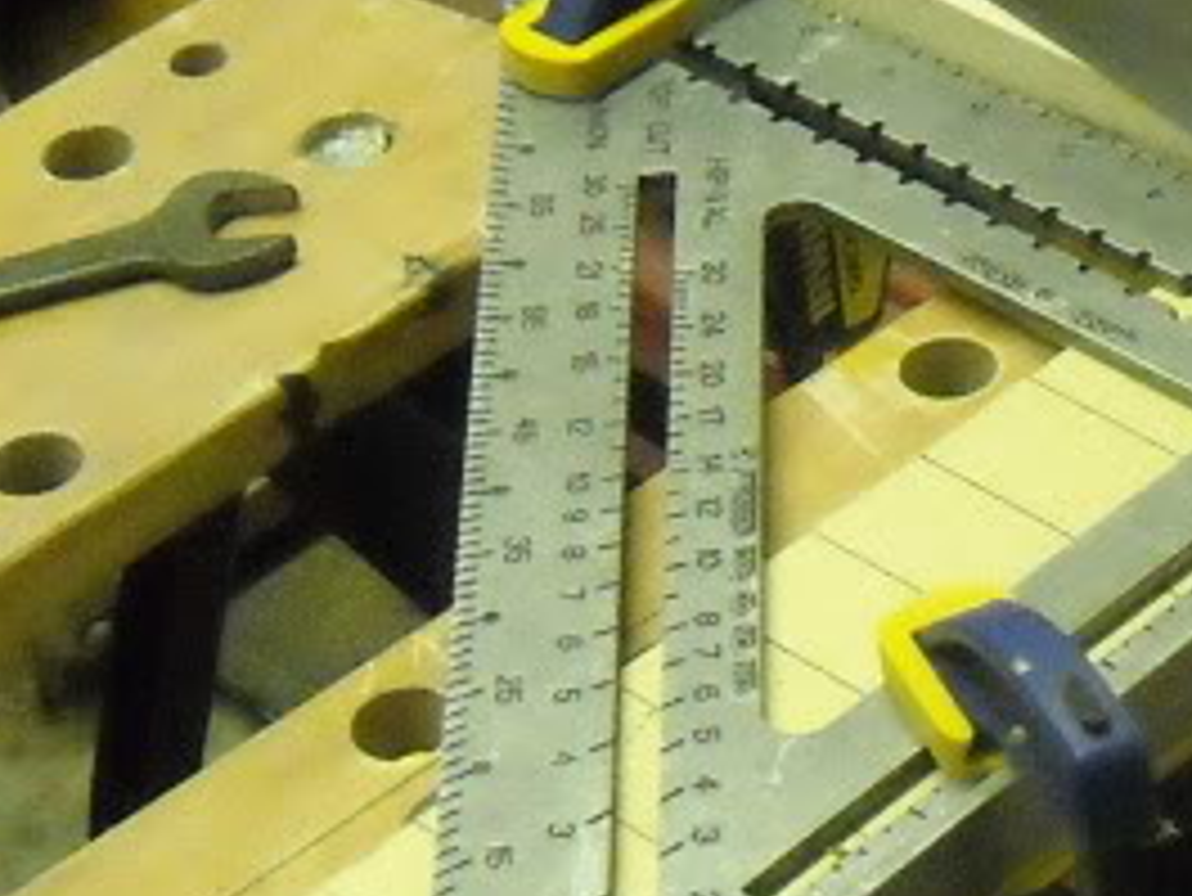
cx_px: 1507
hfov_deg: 14.1
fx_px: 4651
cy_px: 455
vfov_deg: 11.0
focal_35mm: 135
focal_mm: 5.7
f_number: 2.8
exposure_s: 1/67
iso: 800
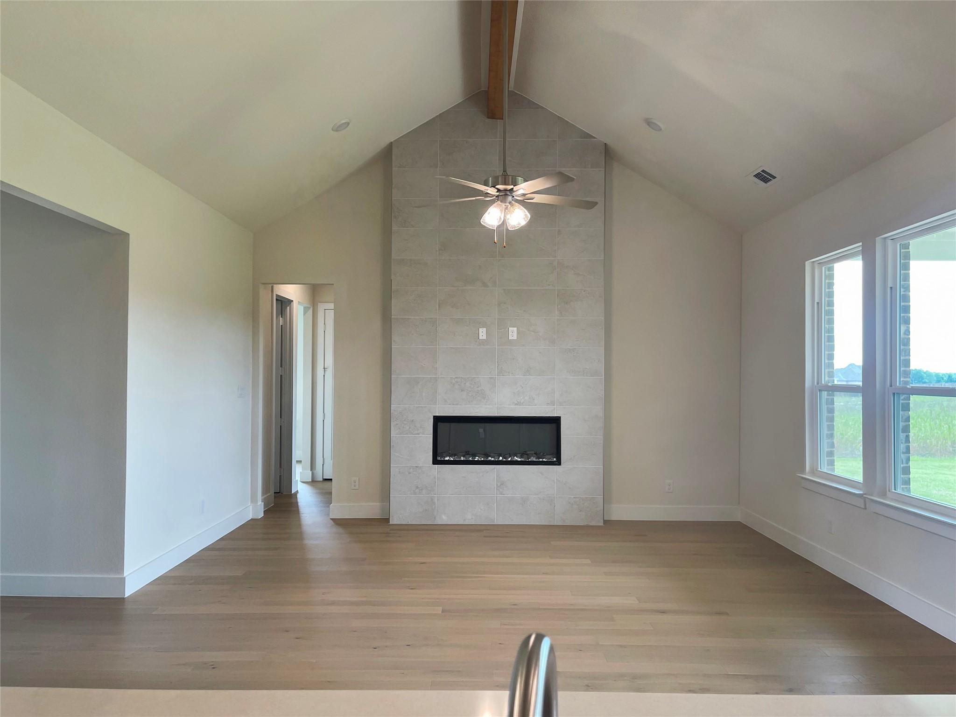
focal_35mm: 25
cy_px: 358
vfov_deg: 54.9
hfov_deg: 69.4
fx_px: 690
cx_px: 478
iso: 80
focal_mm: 5.1
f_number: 1.6
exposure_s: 1/120
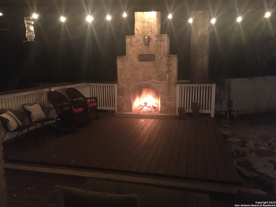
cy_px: 104
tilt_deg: -9.3
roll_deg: -0.7
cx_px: 138
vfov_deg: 48.2
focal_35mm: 29
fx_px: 231
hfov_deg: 61.7
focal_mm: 4.15
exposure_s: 1/15
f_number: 2.2
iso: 1250
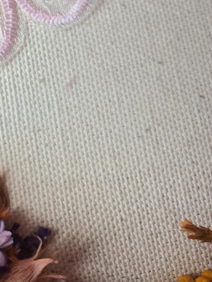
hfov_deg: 23.7
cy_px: -42
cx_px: -35
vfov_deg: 29.7
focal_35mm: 57
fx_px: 465
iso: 25
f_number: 1.8
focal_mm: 5.4
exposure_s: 1/194
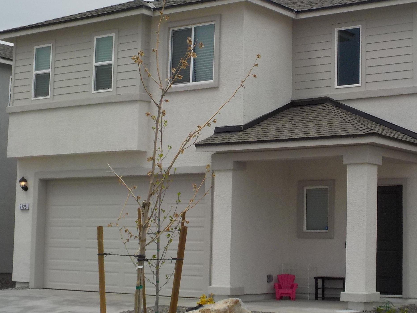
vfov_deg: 19.1
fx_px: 928
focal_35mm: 77
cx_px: 272
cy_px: 149
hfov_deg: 25.2
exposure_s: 1/800
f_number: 4.2
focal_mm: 6.4
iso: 125
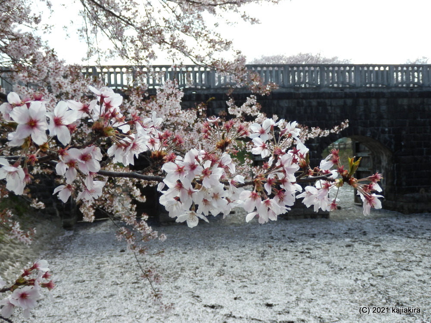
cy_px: 162
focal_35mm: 40
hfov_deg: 46.8
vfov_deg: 36.0
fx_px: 498
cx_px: 216
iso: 80
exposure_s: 1/500
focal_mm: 7.3
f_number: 3.7
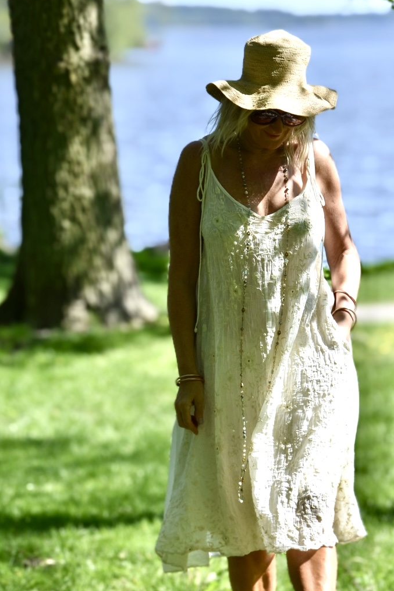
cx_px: 238
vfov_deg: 11.8
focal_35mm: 174
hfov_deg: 7.9
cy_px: 355
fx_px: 2855
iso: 280
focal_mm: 92
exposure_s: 1/500
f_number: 8
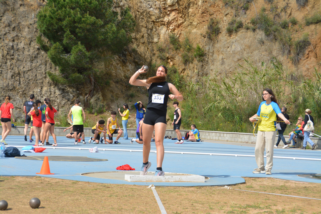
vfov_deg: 13.4
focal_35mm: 102
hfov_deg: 20.0
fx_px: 909
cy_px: 107
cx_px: 160
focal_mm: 68
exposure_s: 1/2000
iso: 400
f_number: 7.1
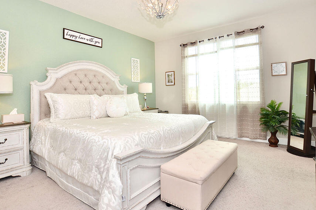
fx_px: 158
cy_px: 90
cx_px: 157
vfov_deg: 66.8
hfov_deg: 90.1
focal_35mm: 18
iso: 200
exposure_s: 1/80
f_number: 4.5
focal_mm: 10
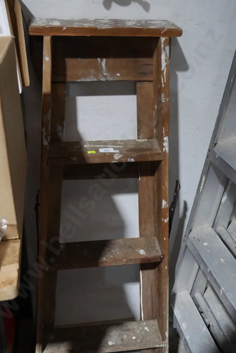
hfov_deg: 35.0
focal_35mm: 38
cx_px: 109
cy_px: 175
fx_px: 374
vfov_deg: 50.7
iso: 1250
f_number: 4
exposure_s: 1/60
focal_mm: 18
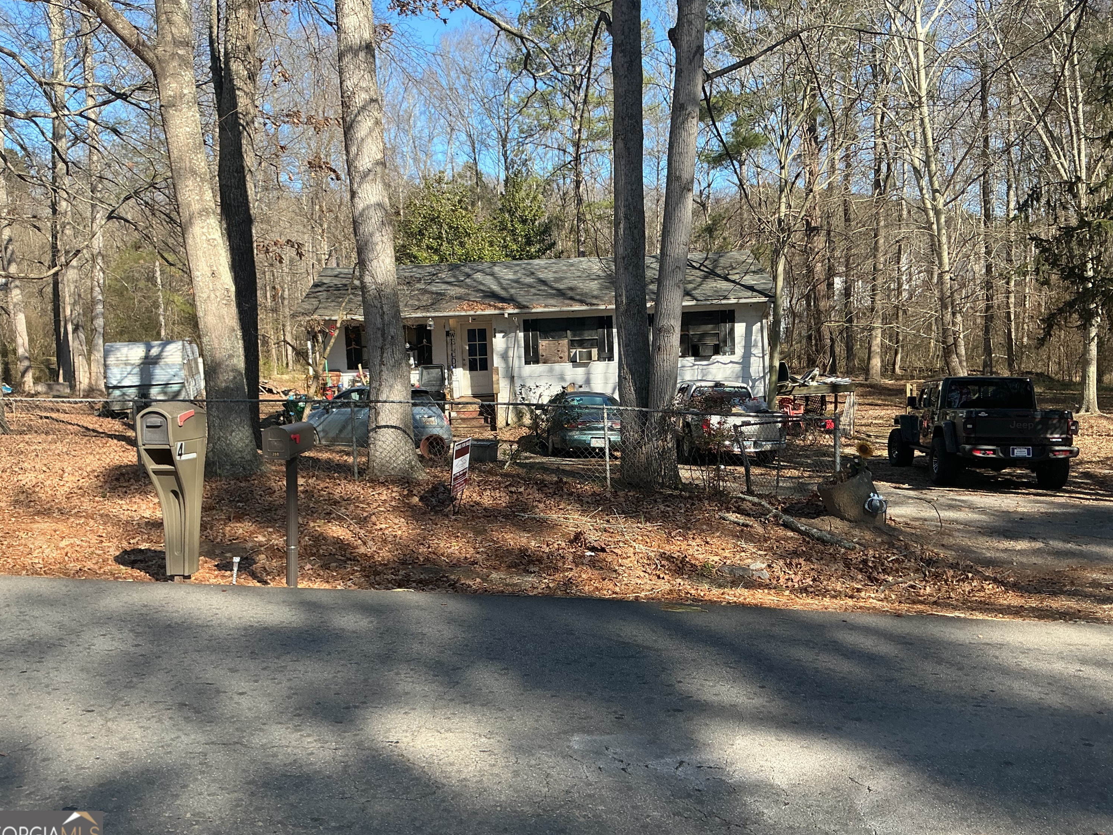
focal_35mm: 30
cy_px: 422
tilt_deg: -6.8
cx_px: 549
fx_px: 965
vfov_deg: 46.8
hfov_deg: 60.0
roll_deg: +2.7
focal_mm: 3
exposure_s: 1/650
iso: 25
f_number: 1.8
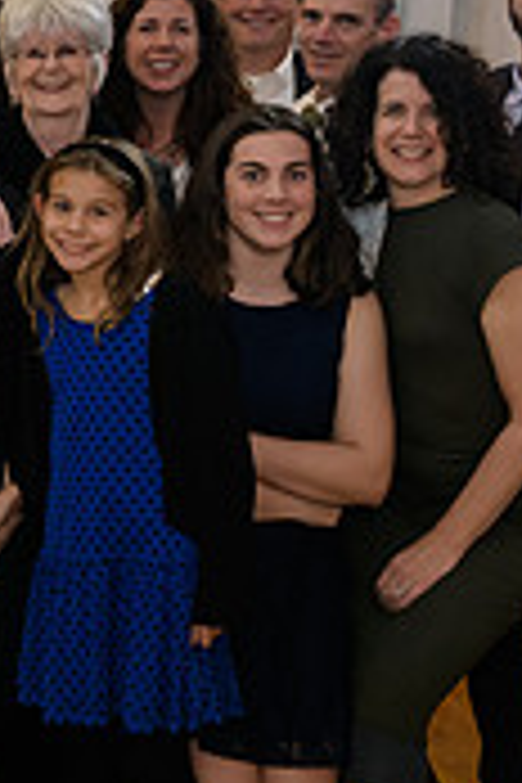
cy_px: 281
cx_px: -382
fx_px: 1740
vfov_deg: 25.3
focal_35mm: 80
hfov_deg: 15.1
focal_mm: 24
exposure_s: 1/125
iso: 1000
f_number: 3.2
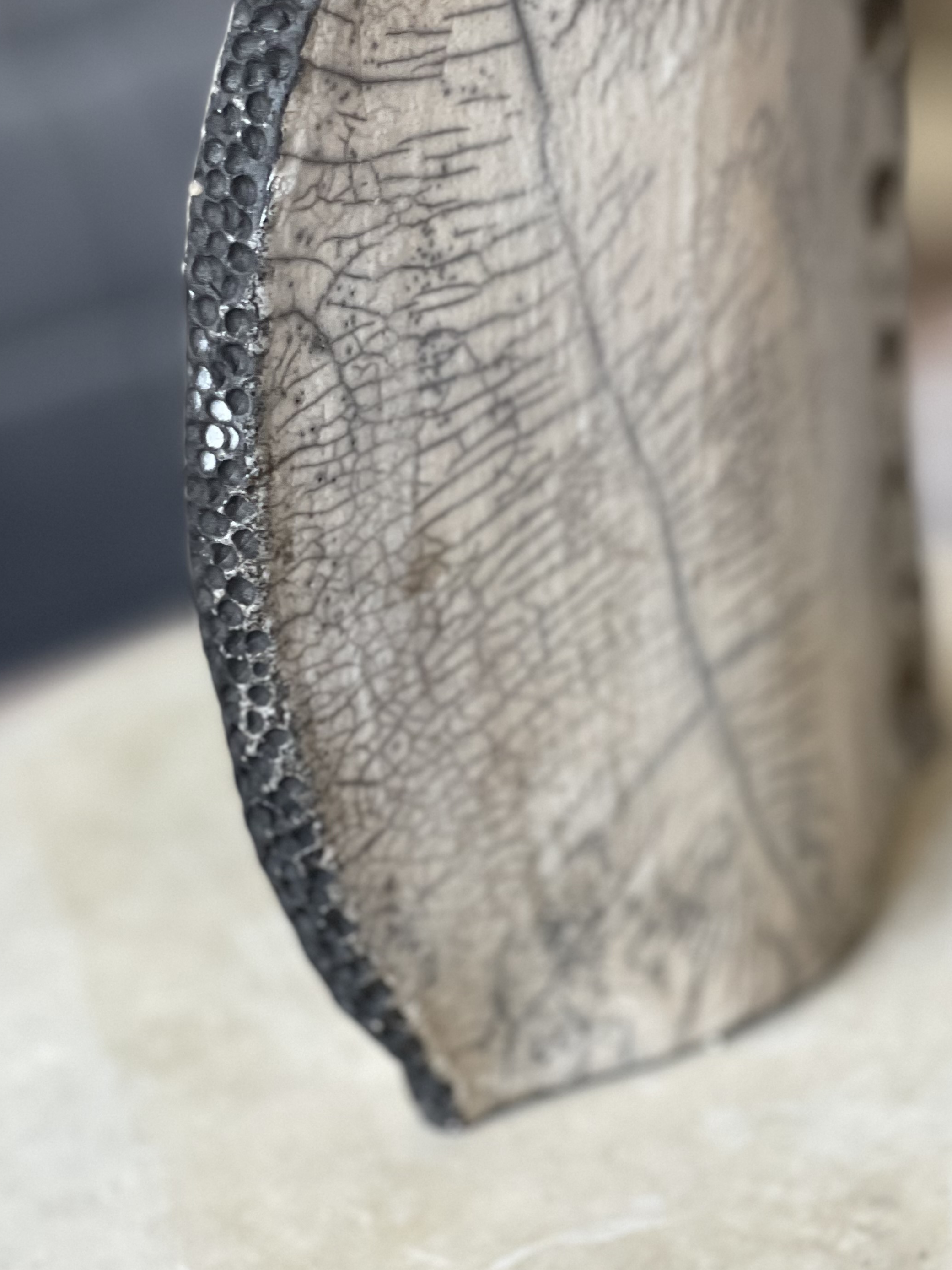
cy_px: 400
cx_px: 635
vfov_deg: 21.0
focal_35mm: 93
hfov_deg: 15.9
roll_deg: +5.1
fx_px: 3410
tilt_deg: -19.6
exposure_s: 1/60
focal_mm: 7.5
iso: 250
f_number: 2.2
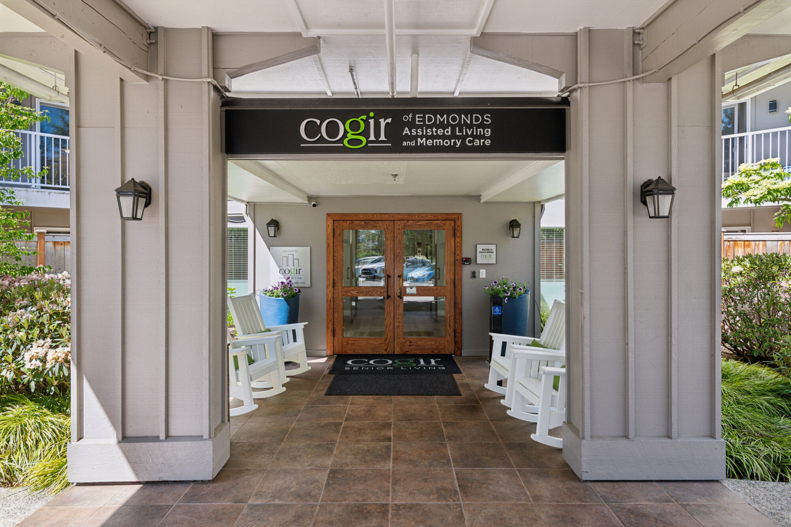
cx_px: 396
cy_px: 264
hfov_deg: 84.0
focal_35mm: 20
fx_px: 439
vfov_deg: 61.9
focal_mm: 20
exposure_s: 1/200
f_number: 7.1
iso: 200
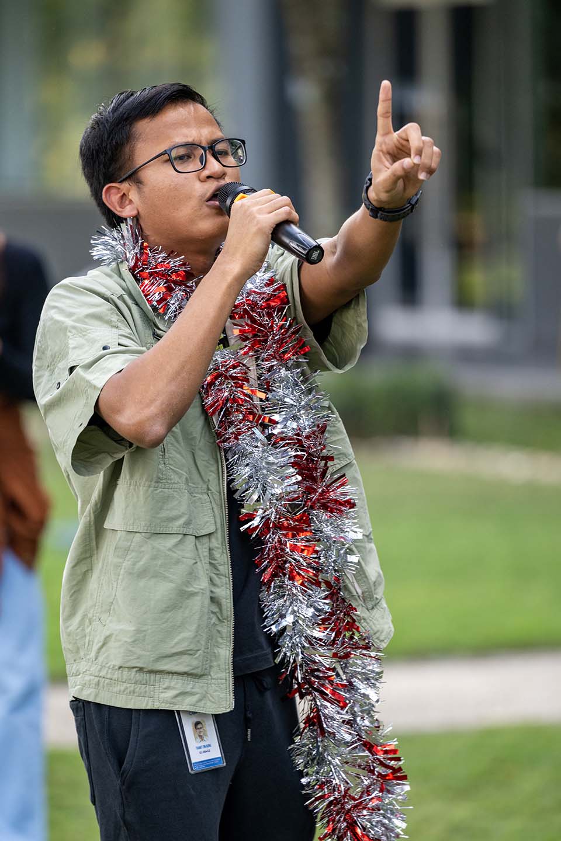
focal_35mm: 195
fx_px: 4558
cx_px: 280
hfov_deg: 7.0
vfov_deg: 10.5
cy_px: 420
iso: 360
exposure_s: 1/200
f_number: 2.8
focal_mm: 195
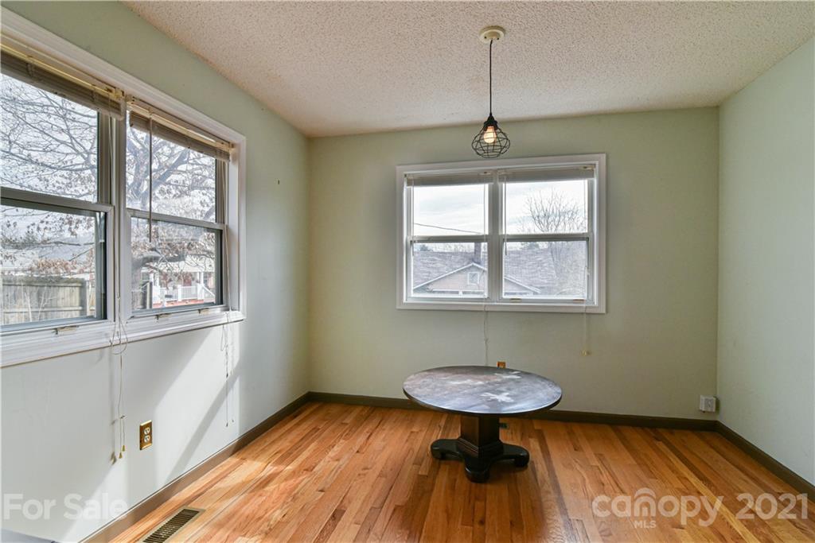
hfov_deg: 96.7
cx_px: 408
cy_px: 272
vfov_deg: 73.8
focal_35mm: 16
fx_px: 362
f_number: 11
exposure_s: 1/500
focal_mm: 16
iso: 1600
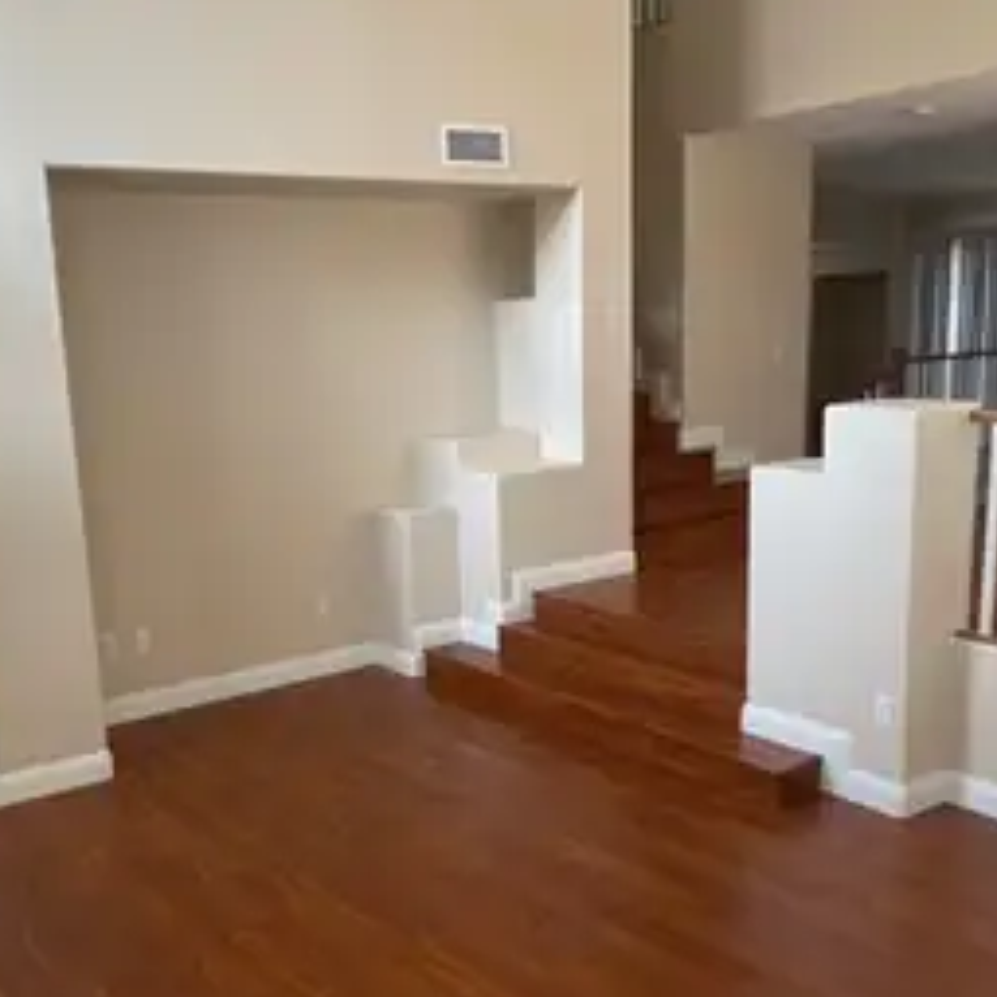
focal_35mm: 36
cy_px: 575
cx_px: 411
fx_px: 1173
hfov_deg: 45.9
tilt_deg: -11.5
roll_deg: +2.9
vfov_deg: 45.9
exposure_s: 1/120
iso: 100
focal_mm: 4.2
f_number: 1.6
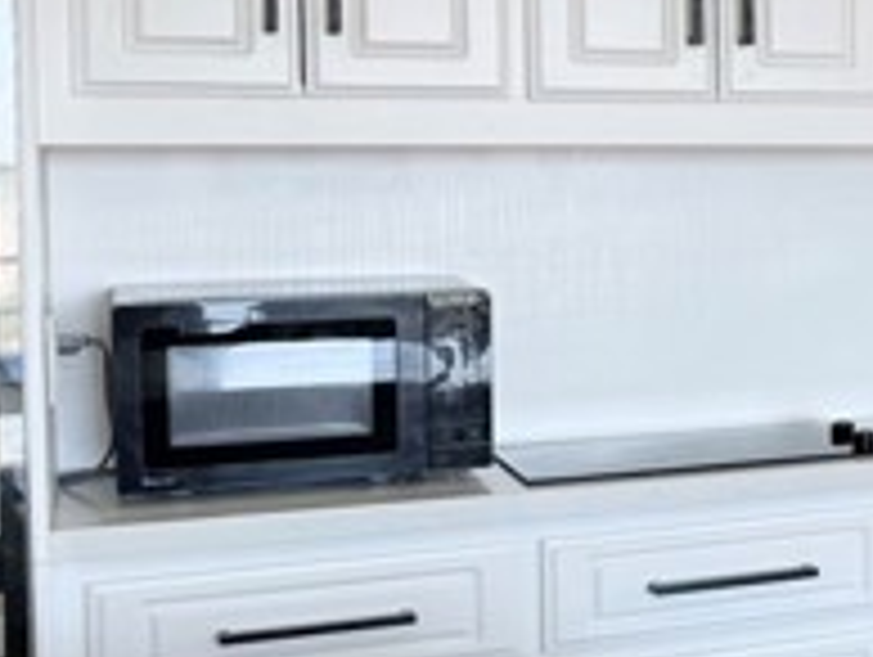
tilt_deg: -1.3
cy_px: 248
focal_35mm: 79
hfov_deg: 20.3
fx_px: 1995
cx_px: 1395
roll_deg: -0.4
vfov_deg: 18.7
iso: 80
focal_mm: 6.76
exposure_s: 1/162
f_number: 1.78
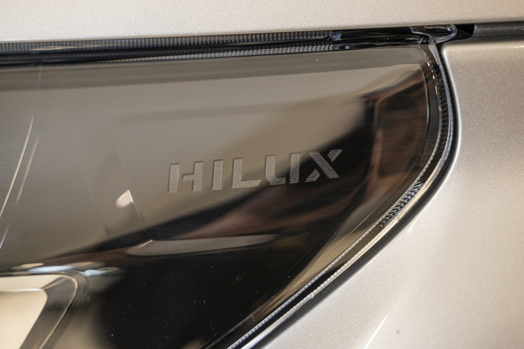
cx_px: 262
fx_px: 1092
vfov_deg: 18.2
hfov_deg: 27.0
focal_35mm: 75
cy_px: 174
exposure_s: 1/125
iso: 800
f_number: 2.8
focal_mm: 75
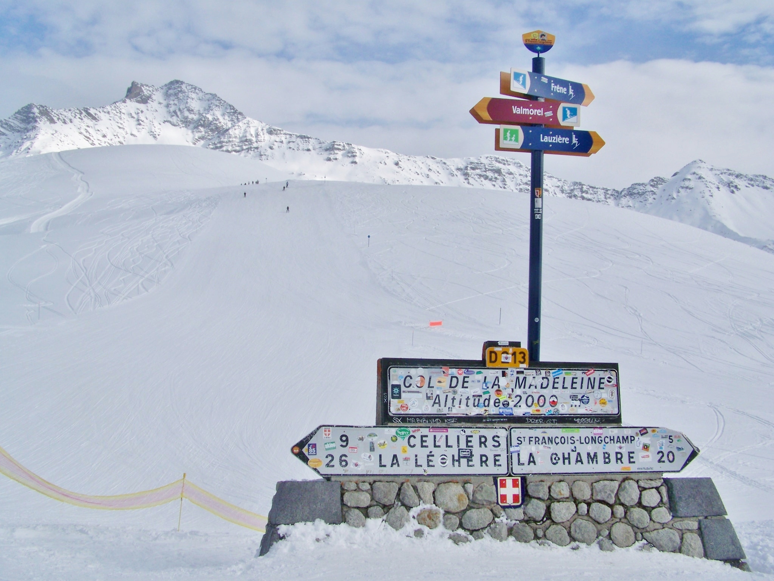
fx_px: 850
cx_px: 387
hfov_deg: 49.0
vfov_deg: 37.7
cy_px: 290
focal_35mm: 38
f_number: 8
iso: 80
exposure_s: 1/1000
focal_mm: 6.3
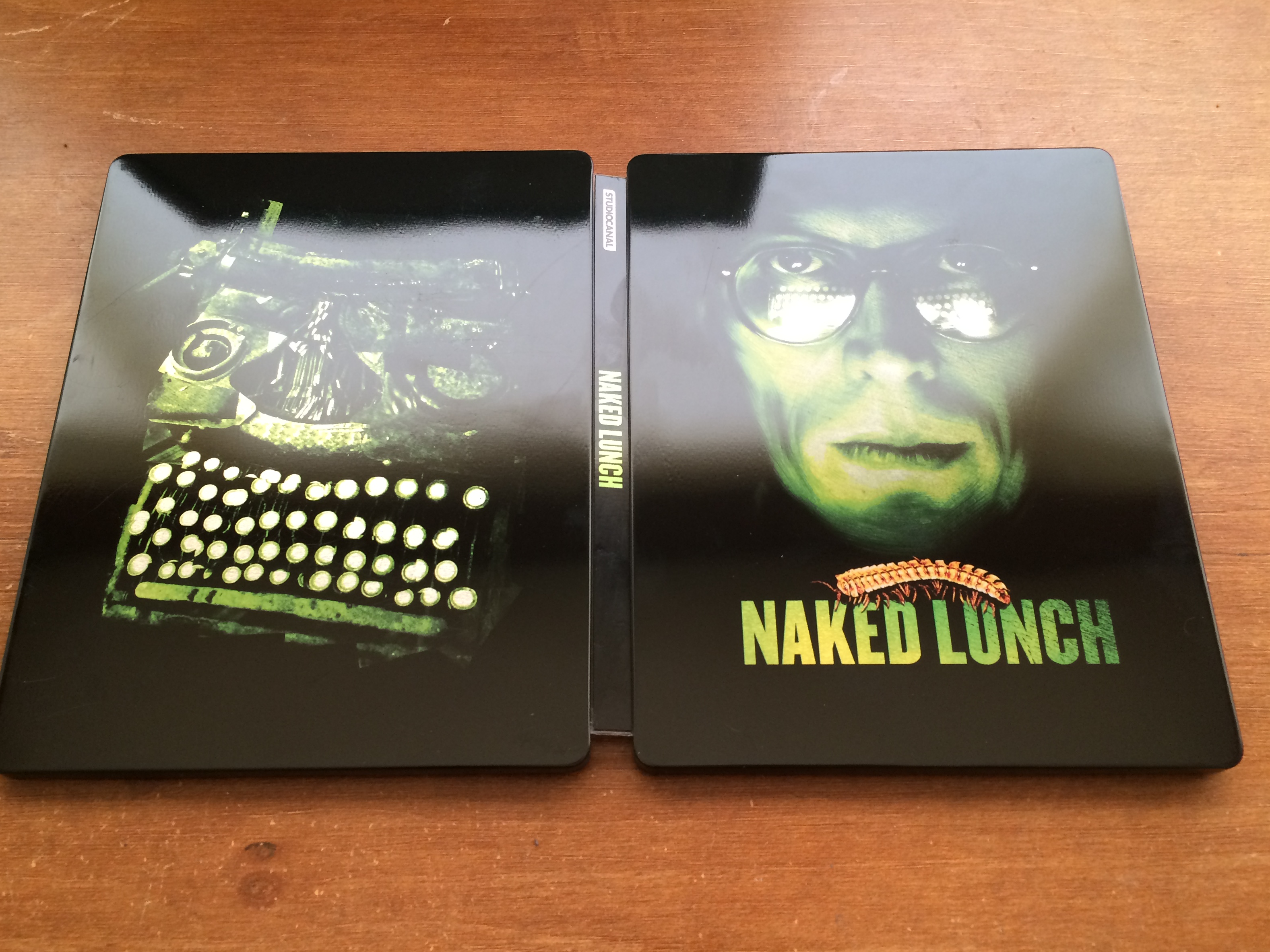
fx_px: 1101
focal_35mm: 30
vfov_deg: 46.8
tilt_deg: -67.6
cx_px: 615
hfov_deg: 60.0
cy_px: 477
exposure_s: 1/30
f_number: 2.2
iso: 100
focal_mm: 4.15
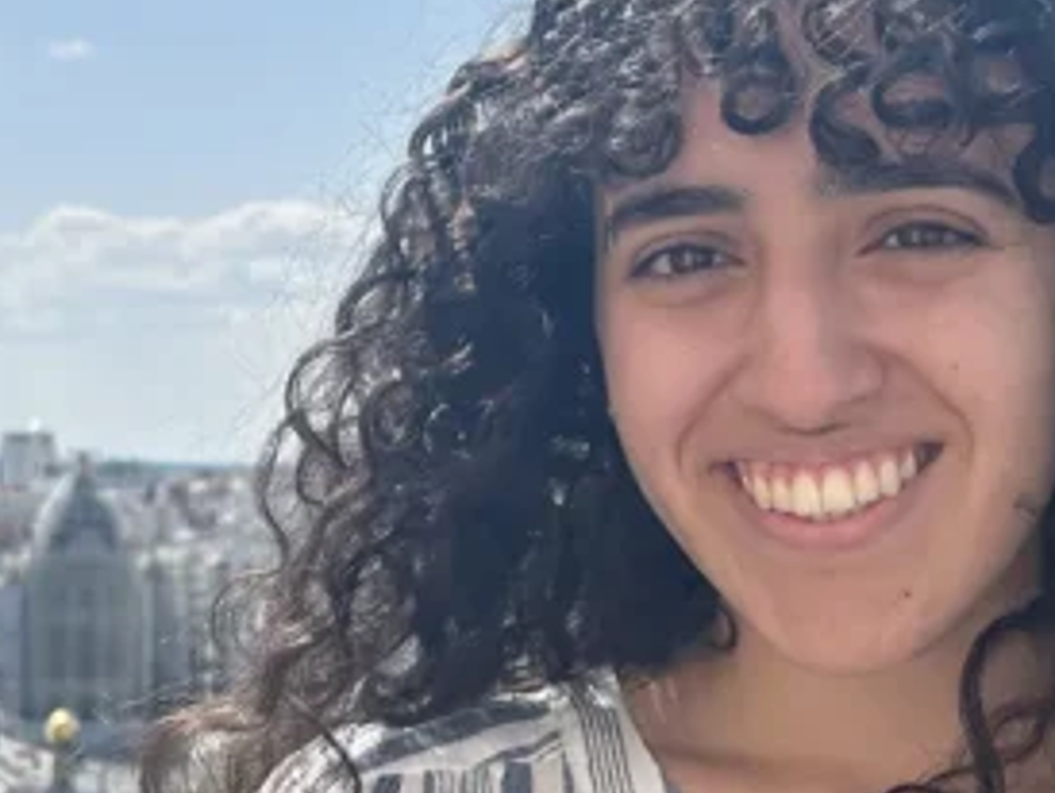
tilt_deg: +1.5
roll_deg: +0.4
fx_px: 2959
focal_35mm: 97
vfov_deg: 15.3
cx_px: 389
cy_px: 462
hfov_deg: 20.2
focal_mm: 5.7
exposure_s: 1/6211
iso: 50
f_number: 1.5
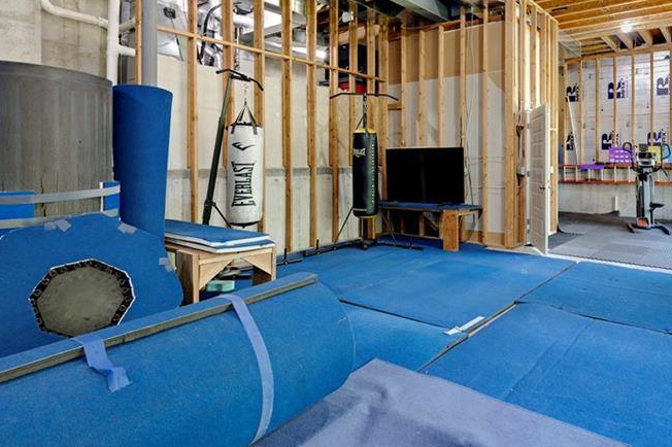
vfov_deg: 56.5
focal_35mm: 22
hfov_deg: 75.4
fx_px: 410
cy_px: 169
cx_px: 463
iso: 100
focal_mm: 14
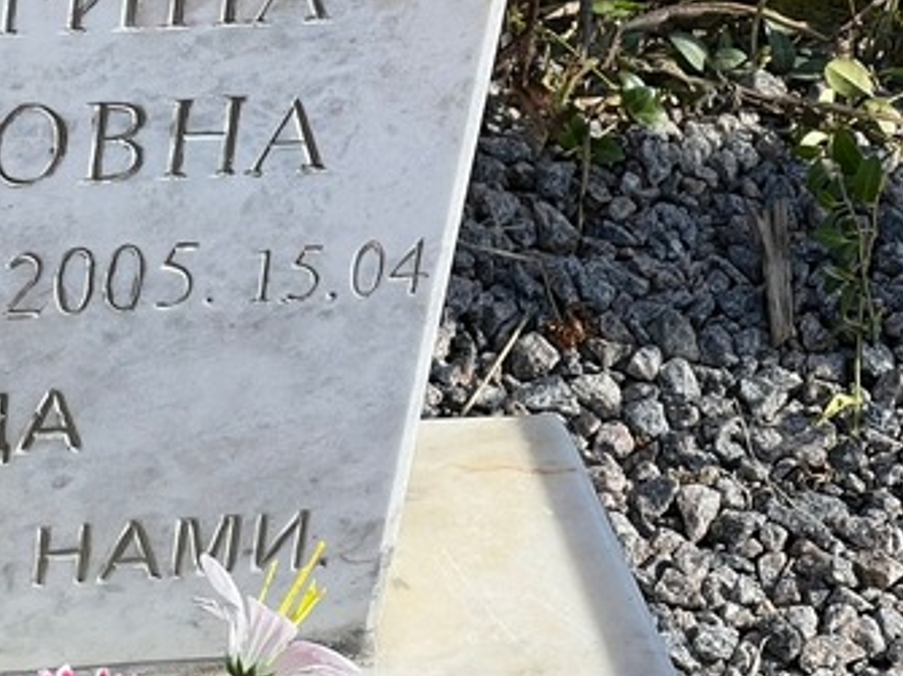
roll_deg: -4.0
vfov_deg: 8.0
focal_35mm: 184
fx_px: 4798
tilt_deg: -34.8
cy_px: -35
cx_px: 86
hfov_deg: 10.7
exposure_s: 1/626
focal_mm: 9
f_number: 2.8
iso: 32
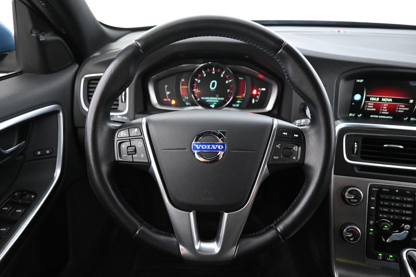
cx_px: 208
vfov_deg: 53.1
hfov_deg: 73.7
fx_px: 277
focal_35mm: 24
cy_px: 138
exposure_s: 1/25
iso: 7200
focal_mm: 16
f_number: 3.5
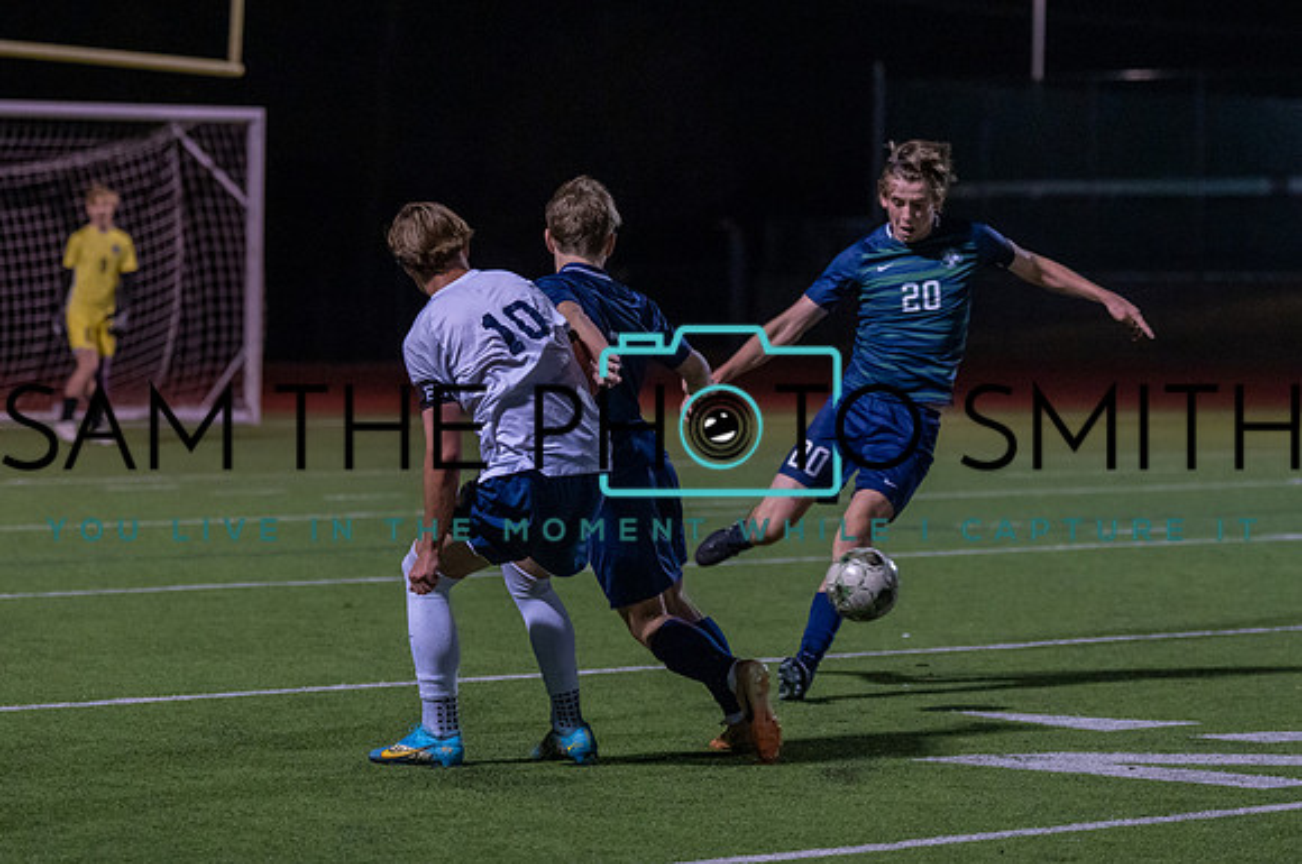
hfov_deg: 12.4
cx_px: 692
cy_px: 398
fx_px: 6013
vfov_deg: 8.2
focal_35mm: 166
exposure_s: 1/1000
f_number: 2.8
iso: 3200
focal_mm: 108
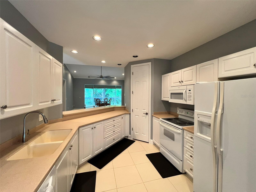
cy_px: 96
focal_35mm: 13
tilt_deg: -1.6
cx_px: 128
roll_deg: -0.5
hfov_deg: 106.2
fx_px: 96
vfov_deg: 89.9
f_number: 1.8
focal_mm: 1.57
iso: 160
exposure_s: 1/60
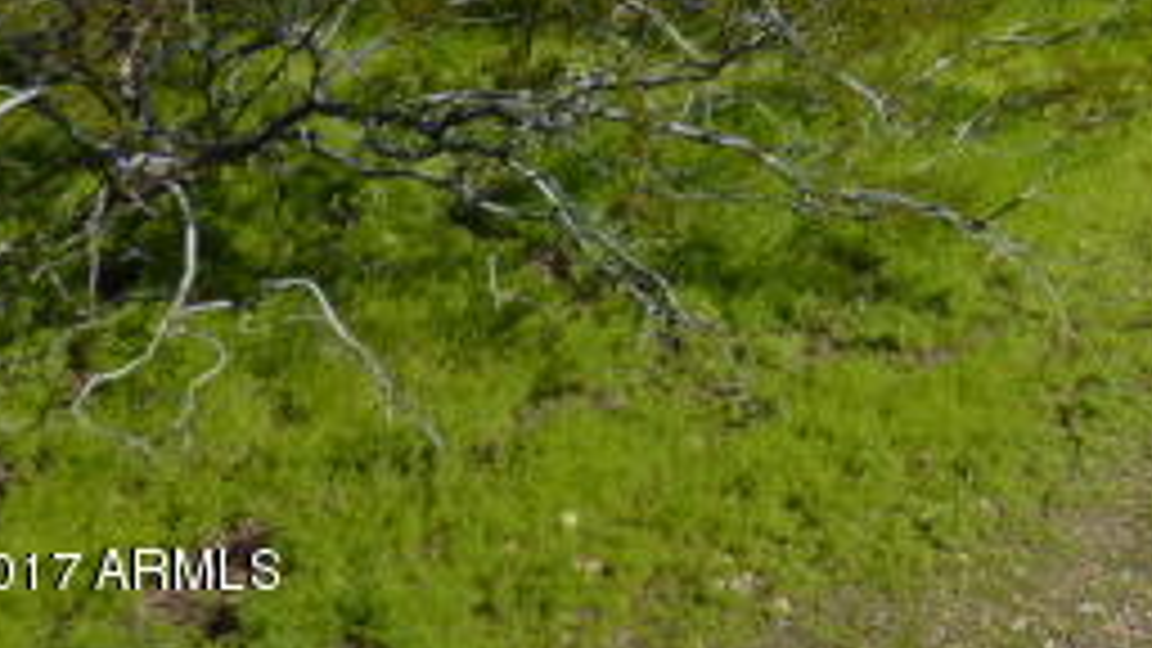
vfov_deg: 15.8
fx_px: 2077
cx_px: 1368
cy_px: -418
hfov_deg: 27.4
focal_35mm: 68
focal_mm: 4.1
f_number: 4.5
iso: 80
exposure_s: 1/400
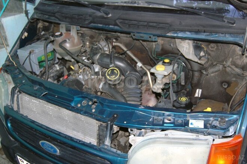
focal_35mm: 36
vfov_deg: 36.8
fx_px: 247
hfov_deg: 53.2
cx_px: 124
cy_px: 82
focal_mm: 24
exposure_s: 1/60
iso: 400
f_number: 4
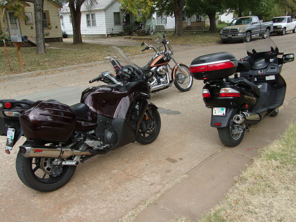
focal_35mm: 34
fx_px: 291
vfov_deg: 41.8
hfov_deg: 54.0
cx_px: 148
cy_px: 111
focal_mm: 6.1
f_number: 3.3
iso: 80
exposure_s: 1/220
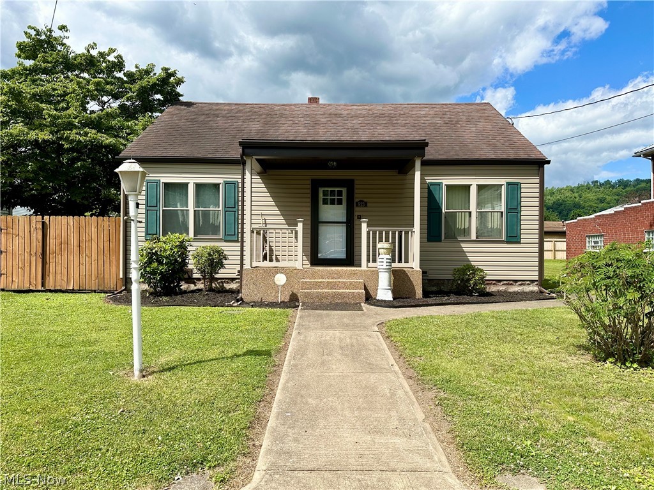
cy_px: 245
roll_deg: -0.6
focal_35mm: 24
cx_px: 327
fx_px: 453
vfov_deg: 56.8
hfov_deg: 71.6
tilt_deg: +0.8
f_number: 1.78
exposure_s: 1/4545
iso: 80
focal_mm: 6.86
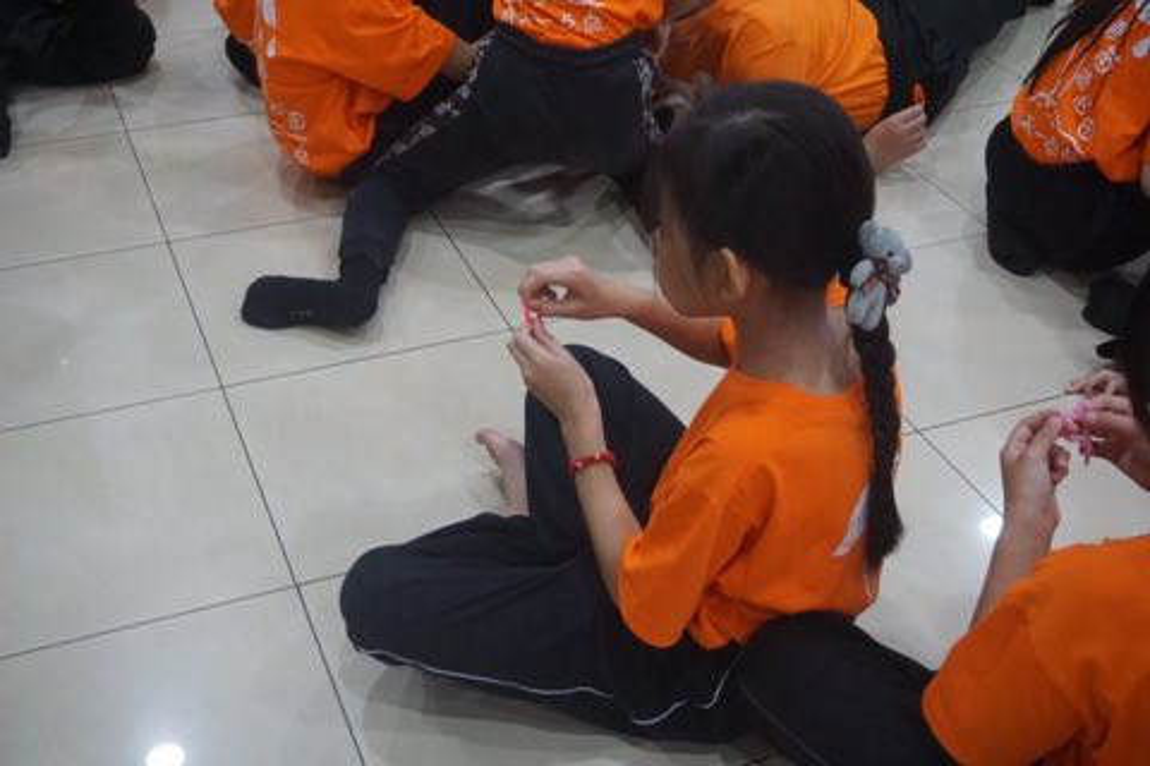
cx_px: 575
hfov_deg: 43.6
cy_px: 383
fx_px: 1437
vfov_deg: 29.9
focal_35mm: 45
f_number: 5
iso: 3200
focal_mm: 30
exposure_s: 1/160
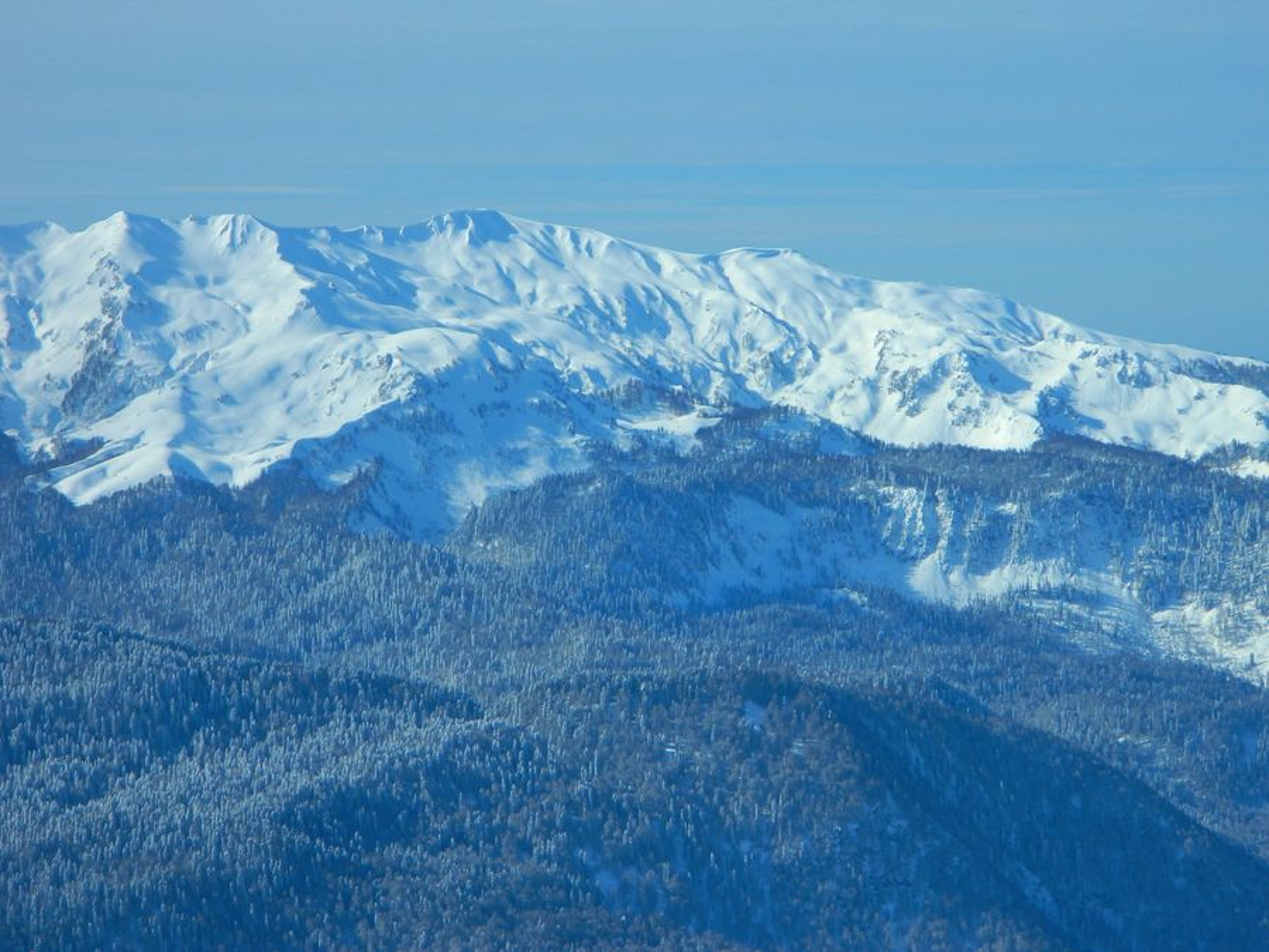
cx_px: 634
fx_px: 6489
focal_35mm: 177
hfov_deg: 11.2
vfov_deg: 8.4
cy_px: 476
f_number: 5.1
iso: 80
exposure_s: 1/800
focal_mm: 31.8
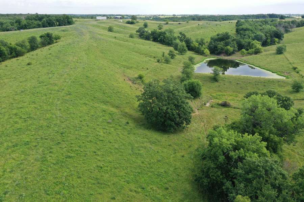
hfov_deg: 65.5
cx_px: 152
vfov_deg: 46.4
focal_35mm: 28
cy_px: 101
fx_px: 236
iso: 100
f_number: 5
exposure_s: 1/200
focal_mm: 10.26
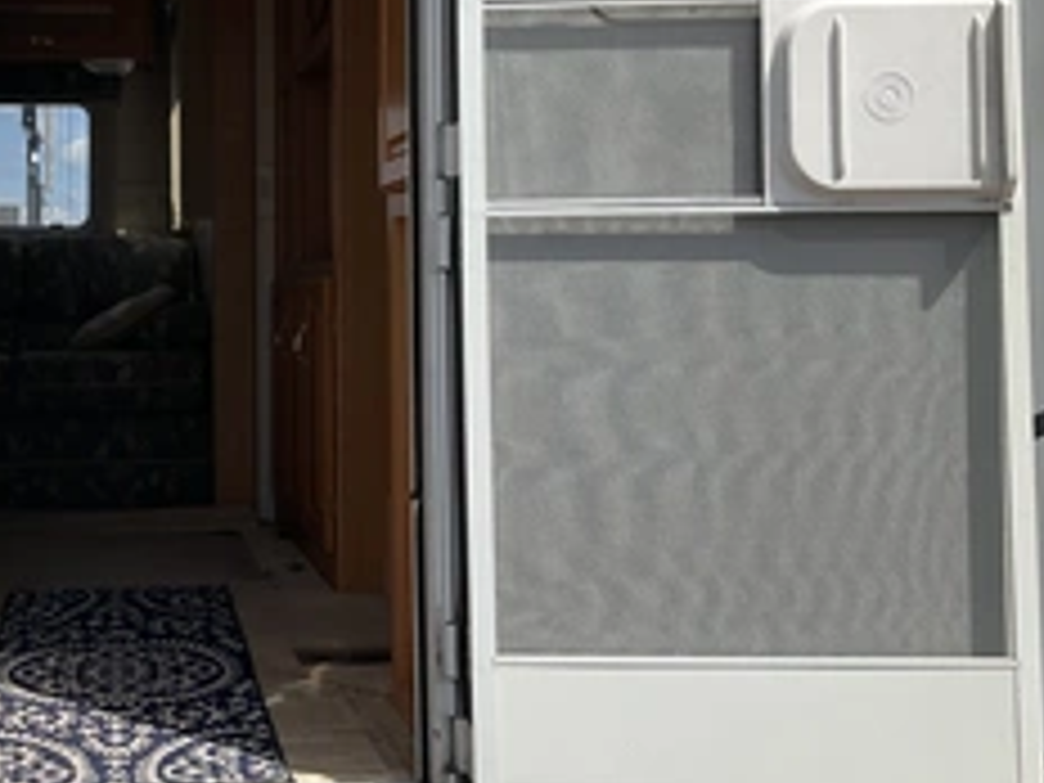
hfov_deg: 37.0
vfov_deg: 28.9
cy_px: 243
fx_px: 1508
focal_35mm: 50
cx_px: 225
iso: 25
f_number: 1.8
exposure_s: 1/2801
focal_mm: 3
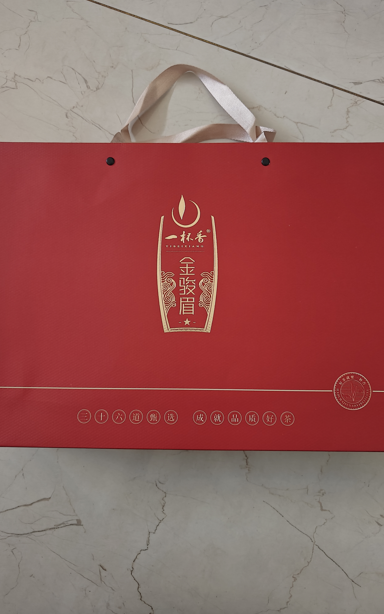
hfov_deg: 47.6
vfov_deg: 70.4
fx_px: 435
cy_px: 302
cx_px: 193
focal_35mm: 26
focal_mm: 5.59
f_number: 1.8
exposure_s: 1/33
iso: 1250
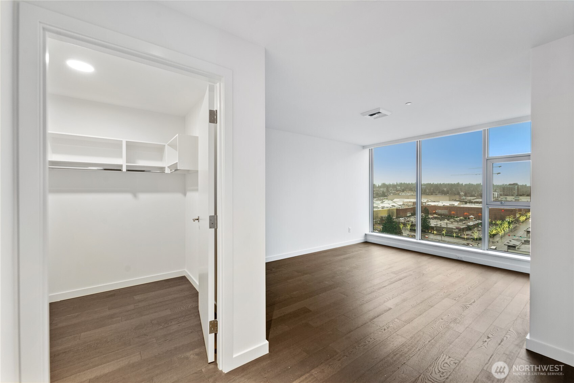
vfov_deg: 81.2
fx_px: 223
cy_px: 192
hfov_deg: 104.3
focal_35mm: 14
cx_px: 287
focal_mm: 14
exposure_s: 1/1.25
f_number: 8
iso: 200
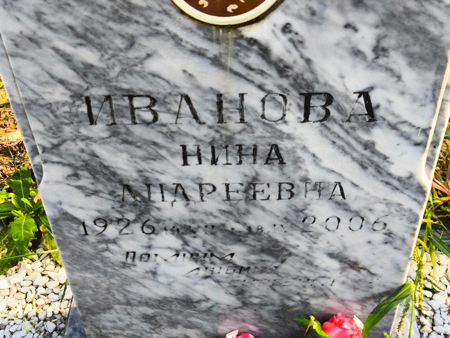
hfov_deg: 38.2
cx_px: 225
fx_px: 650
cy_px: 169
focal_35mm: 50
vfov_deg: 29.1
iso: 50
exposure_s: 1/135
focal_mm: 4.71
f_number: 1.7
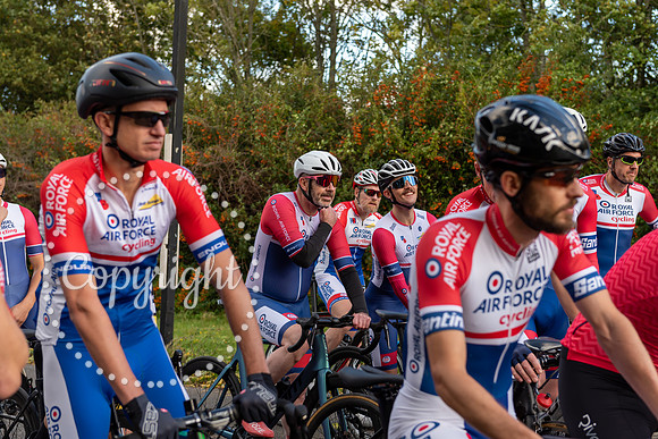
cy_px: 220
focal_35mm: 60
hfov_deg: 33.4
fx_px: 1097
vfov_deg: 22.6
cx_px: 329
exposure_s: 1/400
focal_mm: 60
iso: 200
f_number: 4
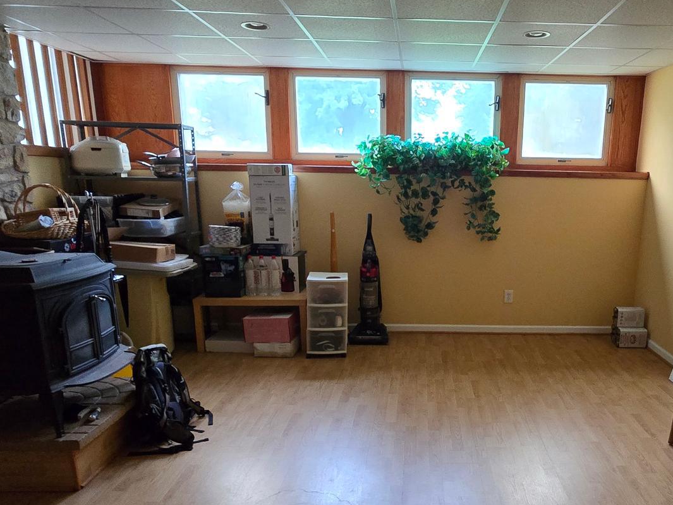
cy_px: 319
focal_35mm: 25
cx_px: 435
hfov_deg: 67.9
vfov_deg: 54.2
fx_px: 486
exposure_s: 1/100
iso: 500
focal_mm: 2.2
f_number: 2.2
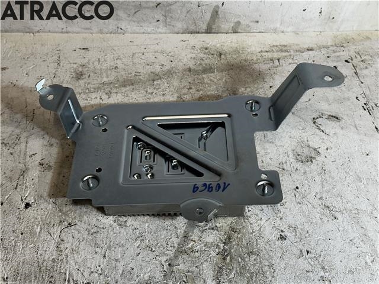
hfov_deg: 39.7
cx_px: 190
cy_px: 142
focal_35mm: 48
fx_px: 526
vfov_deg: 30.3
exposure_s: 1/100
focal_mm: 6.86
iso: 50
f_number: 1.78
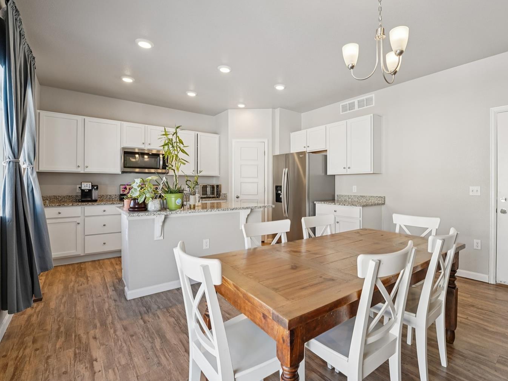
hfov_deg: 93.9
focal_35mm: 16
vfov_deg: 78.1
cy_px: 194
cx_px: 290
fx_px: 235
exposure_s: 1/30
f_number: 8
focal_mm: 14
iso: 320
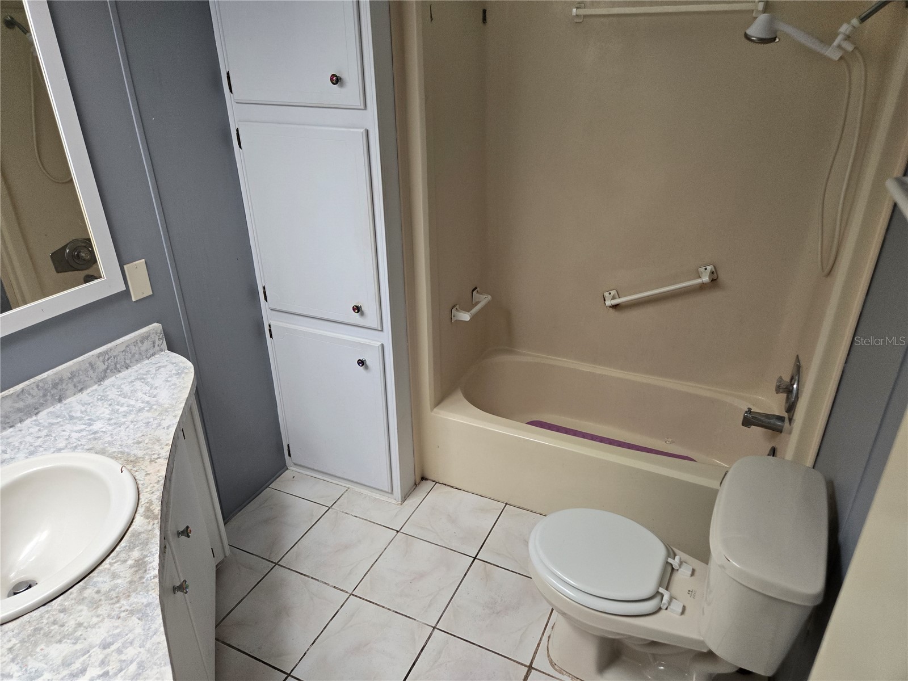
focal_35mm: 23
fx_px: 603
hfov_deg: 73.9
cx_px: 454
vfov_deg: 58.9
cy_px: 340
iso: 250
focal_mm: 5.4
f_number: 1.8
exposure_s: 1/120
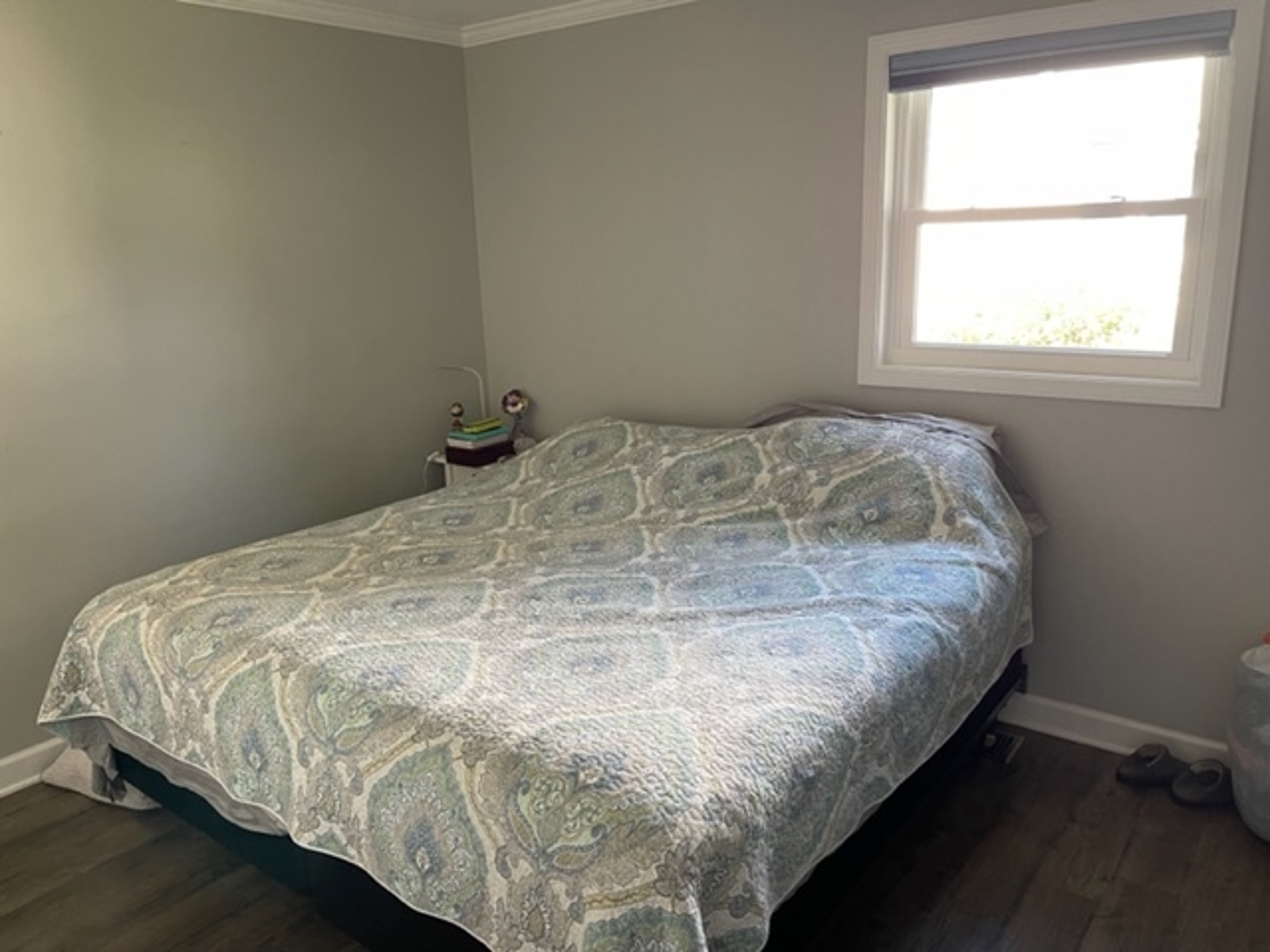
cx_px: 635
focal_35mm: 26
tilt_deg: -15.3
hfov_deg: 67.3
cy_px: 476
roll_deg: +1.9
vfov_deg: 53.1
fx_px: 954
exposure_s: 1/60
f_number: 1.6
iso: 160
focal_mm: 5.1
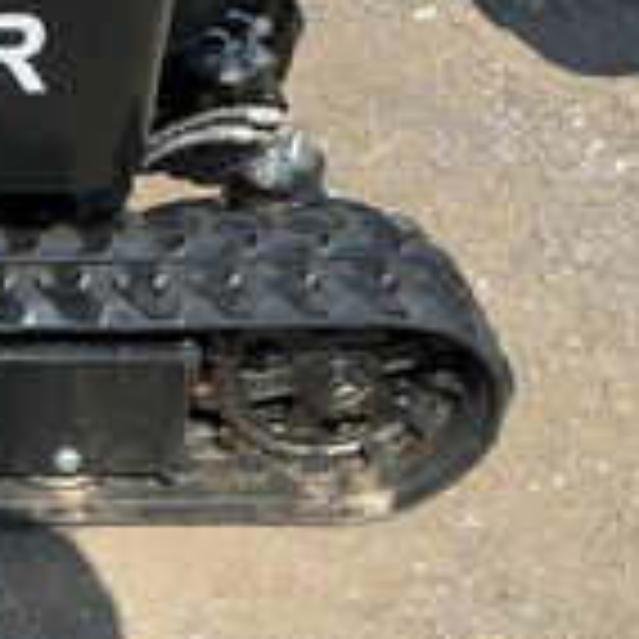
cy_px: 230
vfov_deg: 23.9
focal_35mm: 72
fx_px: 1504
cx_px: -140
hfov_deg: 22.1
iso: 25
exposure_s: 1/1221
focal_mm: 3
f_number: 1.8
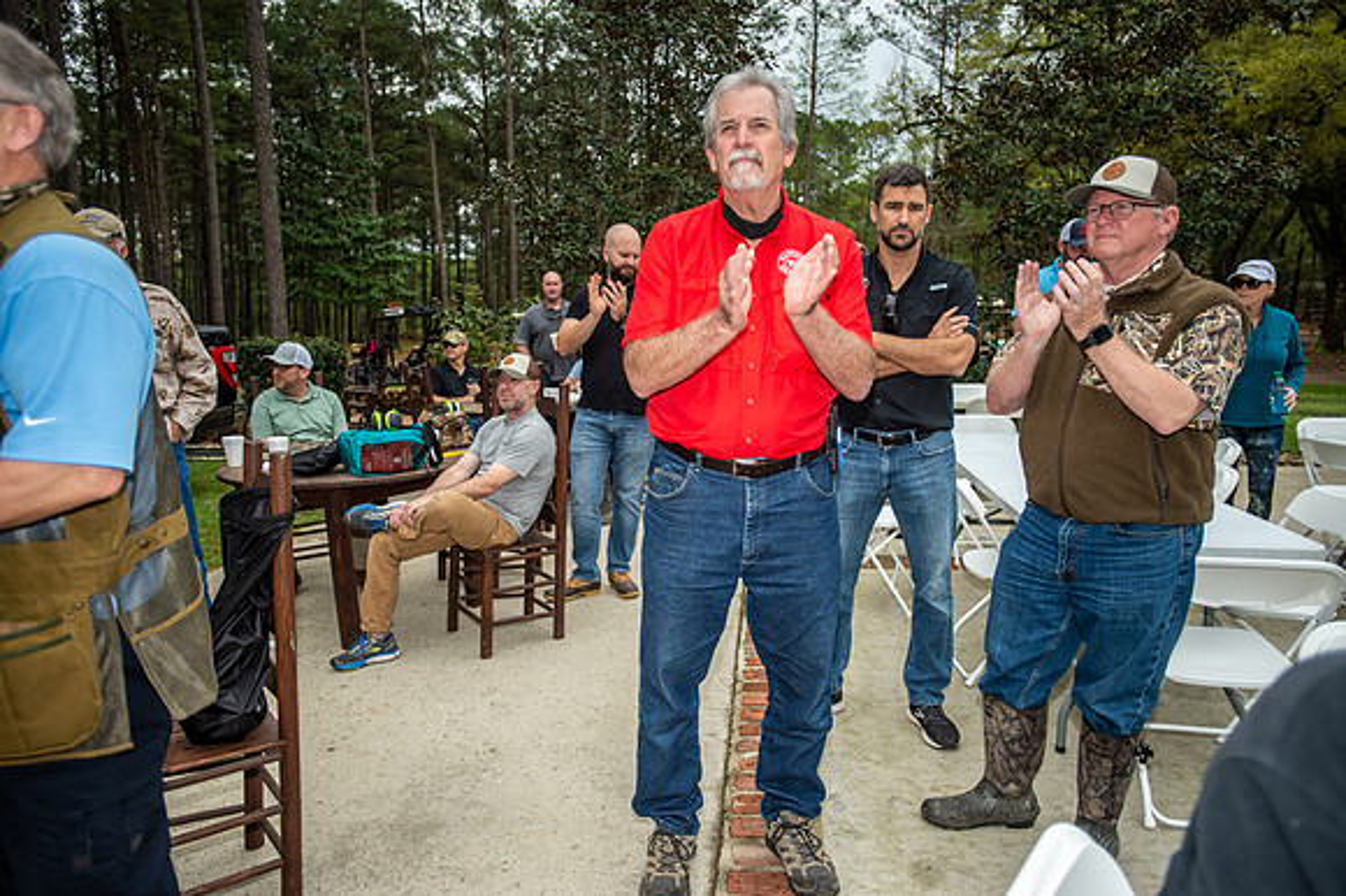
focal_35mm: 25
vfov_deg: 51.2
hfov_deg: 71.5
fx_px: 934
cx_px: 673
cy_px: 448
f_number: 2.8
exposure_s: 1/3200
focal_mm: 25
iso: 400
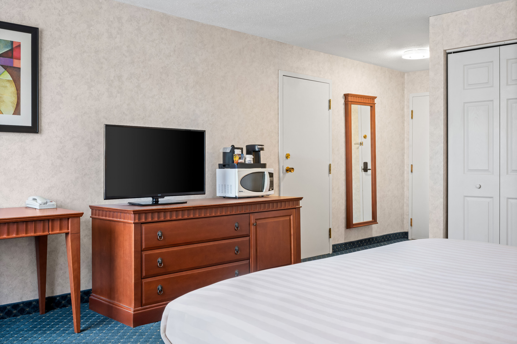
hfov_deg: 54.4
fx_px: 503
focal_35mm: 35
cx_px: 258
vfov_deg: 37.9
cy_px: 172
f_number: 13
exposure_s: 1
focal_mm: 35
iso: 400
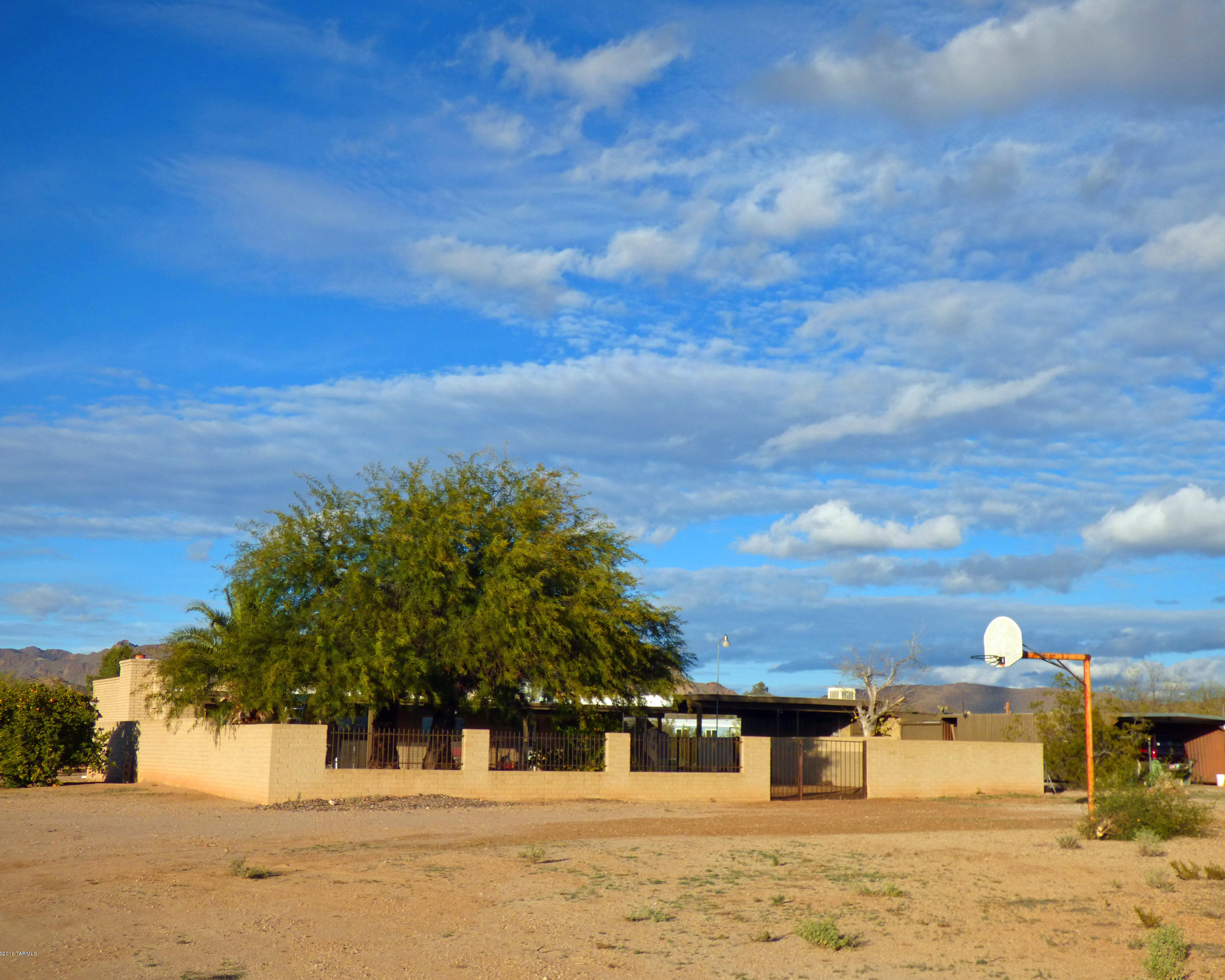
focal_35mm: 41
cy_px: 490
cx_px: 655
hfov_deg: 44.8
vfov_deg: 36.5
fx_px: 1486
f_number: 3.6
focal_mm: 7.07
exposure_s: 1/1600
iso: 100
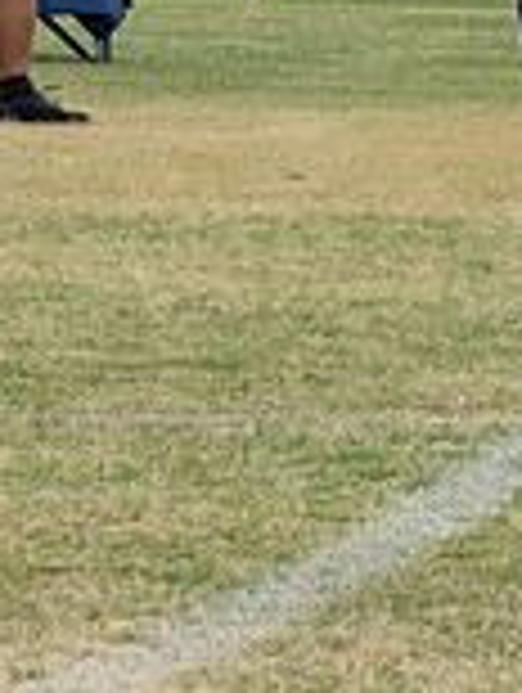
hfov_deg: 2.9
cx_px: 972
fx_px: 10386
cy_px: -227
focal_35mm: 518
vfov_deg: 3.8
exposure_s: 1/250
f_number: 7.1
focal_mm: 70
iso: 100
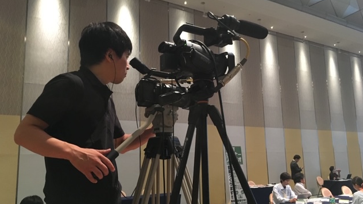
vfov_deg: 36.6
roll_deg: +1.4
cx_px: 182
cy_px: 111
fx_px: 308
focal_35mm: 32
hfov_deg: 61.0
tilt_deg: +10.4
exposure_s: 1/15
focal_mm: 4.15
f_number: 2.2
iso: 250
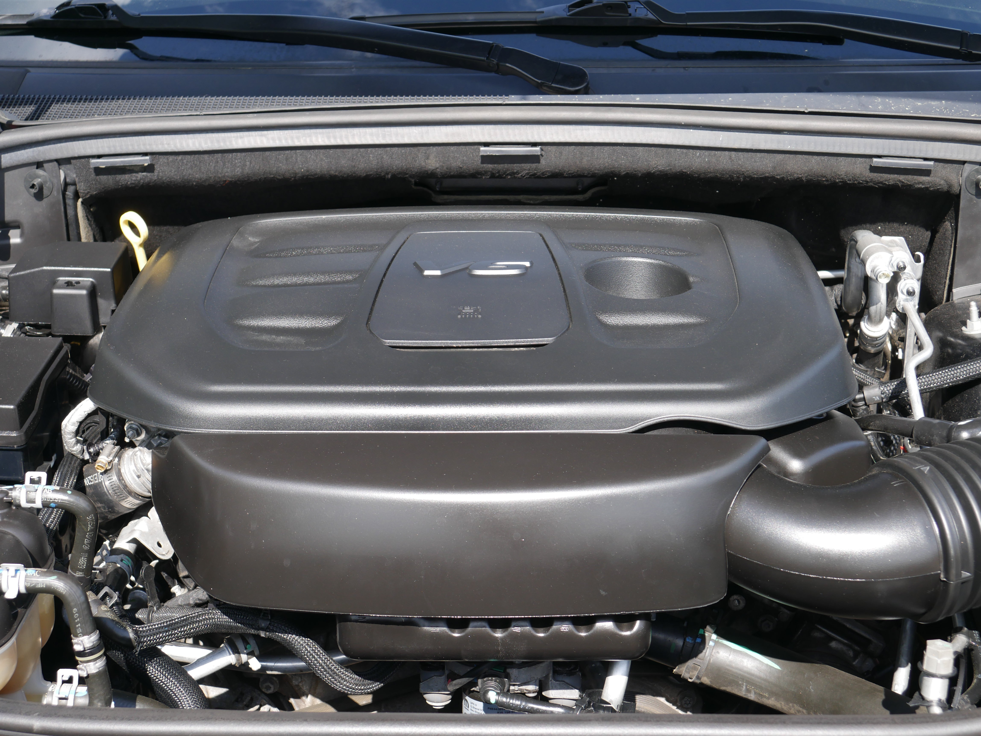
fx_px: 1644
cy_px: 368
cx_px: 490
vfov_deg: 25.2
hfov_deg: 33.2
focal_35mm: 58
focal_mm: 29
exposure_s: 1/160
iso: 200
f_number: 6.3
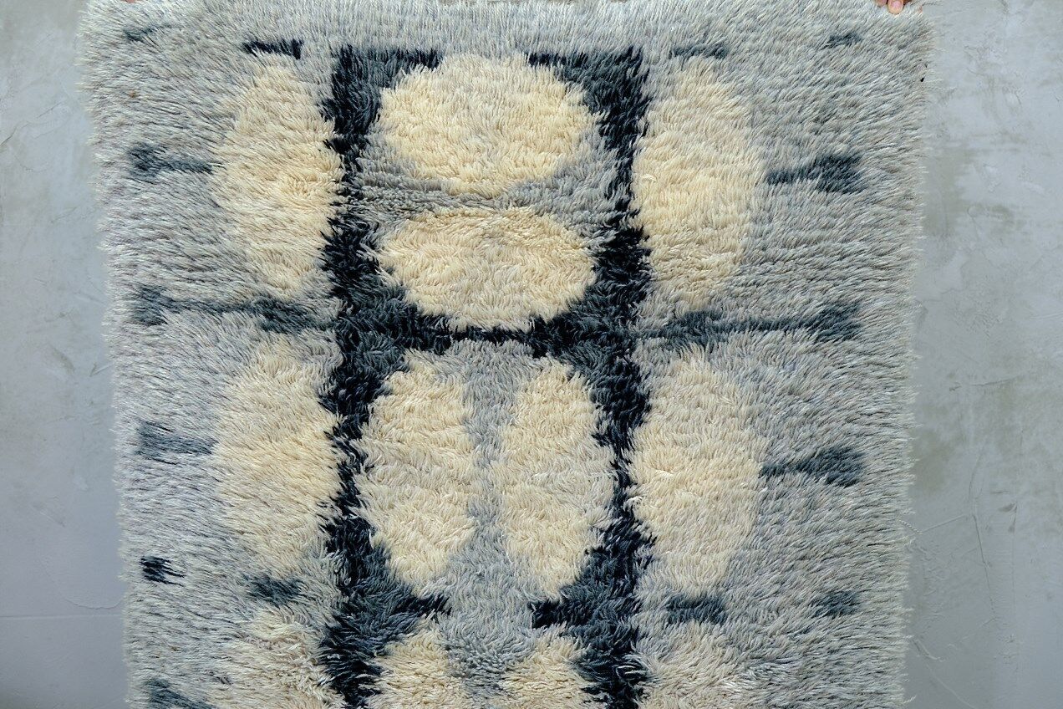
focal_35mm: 38
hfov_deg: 50.7
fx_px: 1122
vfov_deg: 35.1
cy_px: 354
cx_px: 532
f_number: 3.2
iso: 640
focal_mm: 25.4
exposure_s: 1/38
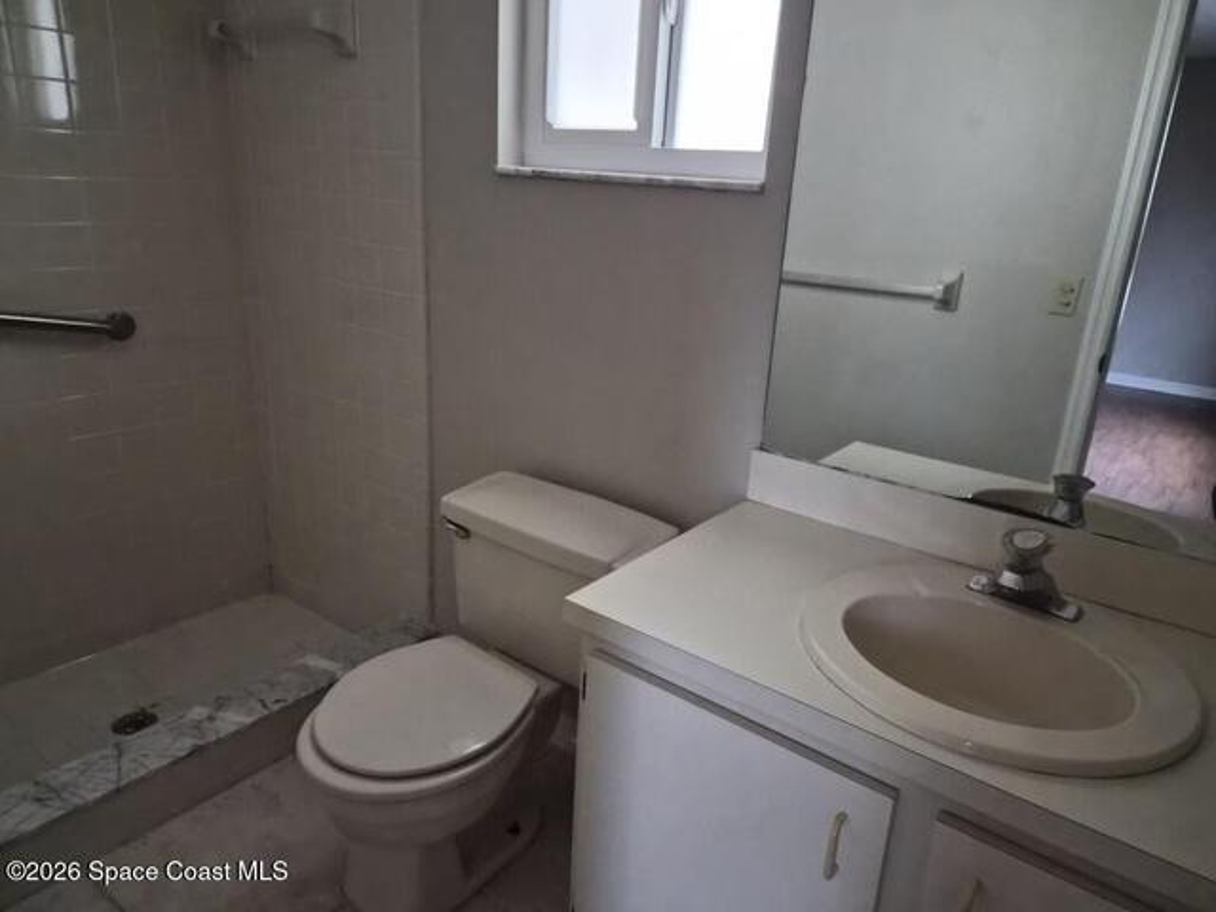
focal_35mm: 23
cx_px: 608
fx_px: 808
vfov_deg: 58.9
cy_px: 456
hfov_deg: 73.9
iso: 1600
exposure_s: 1/120
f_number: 1.8
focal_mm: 5.4
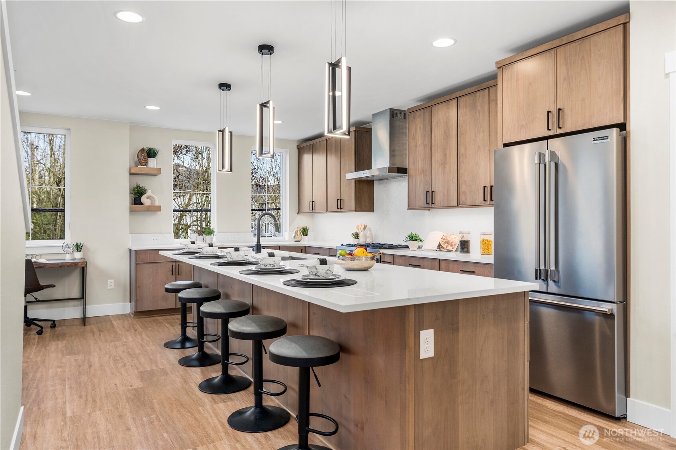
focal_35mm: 24
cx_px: 338
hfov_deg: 73.7
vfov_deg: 53.1
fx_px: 451
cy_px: 225
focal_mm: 24
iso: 160
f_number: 7.1
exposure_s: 1/60
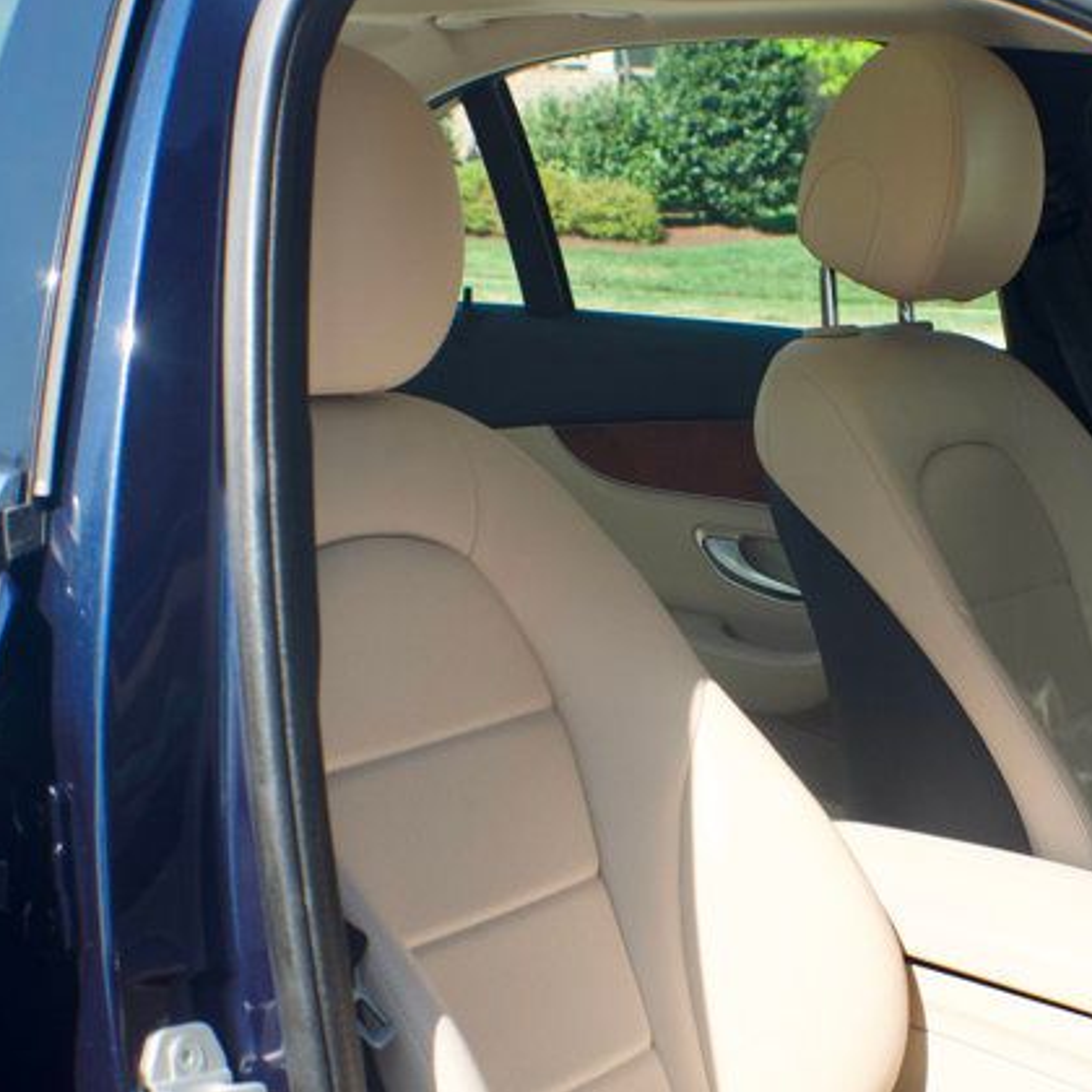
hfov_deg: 17.9
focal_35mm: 97
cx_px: 738
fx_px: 3462
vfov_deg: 17.9
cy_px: 542
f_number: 7.1
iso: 500
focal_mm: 50
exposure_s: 1/200
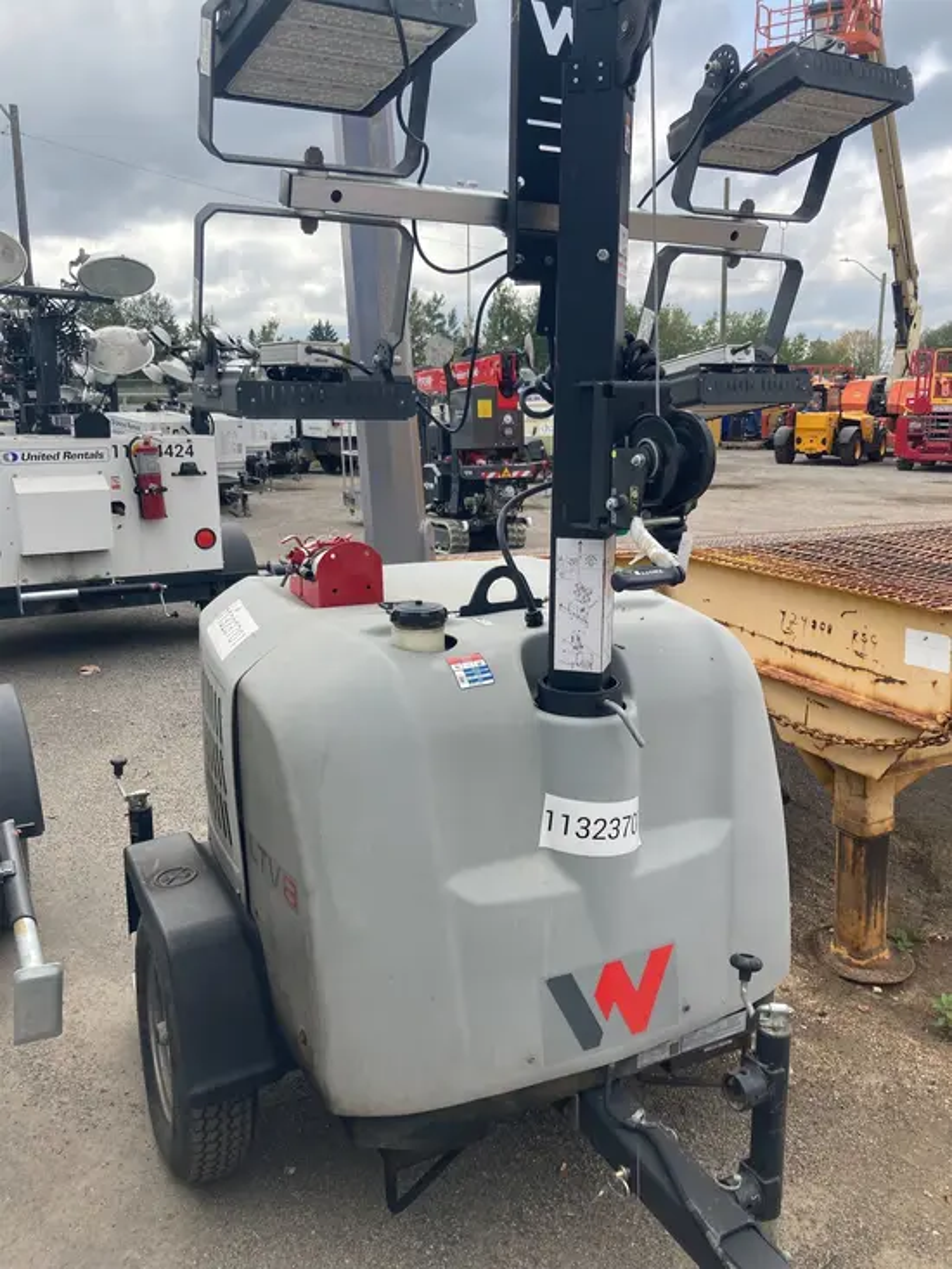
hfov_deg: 49.8
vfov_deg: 63.4
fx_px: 1026
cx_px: 476
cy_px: 634
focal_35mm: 28
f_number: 1.8
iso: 20
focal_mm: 3.99
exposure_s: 1/842
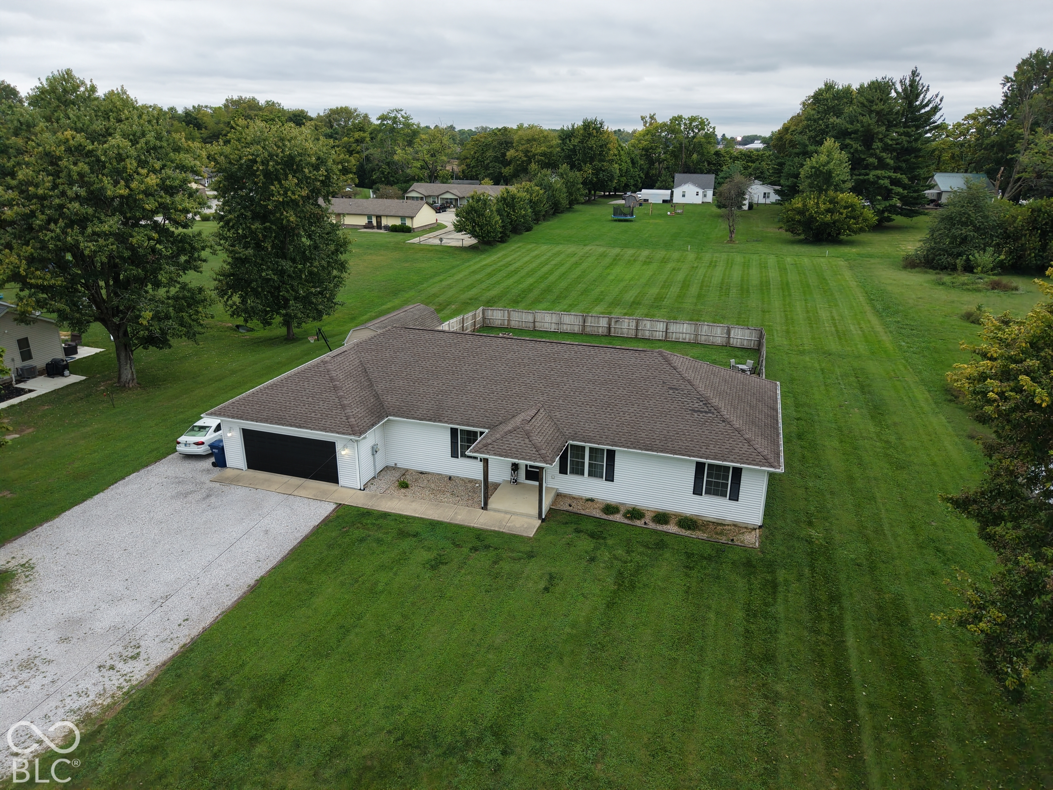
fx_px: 730
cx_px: 526
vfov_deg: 56.8
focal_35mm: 24
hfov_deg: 71.6
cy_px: 395
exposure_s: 1/125
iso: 100
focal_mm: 8.67
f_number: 1.8
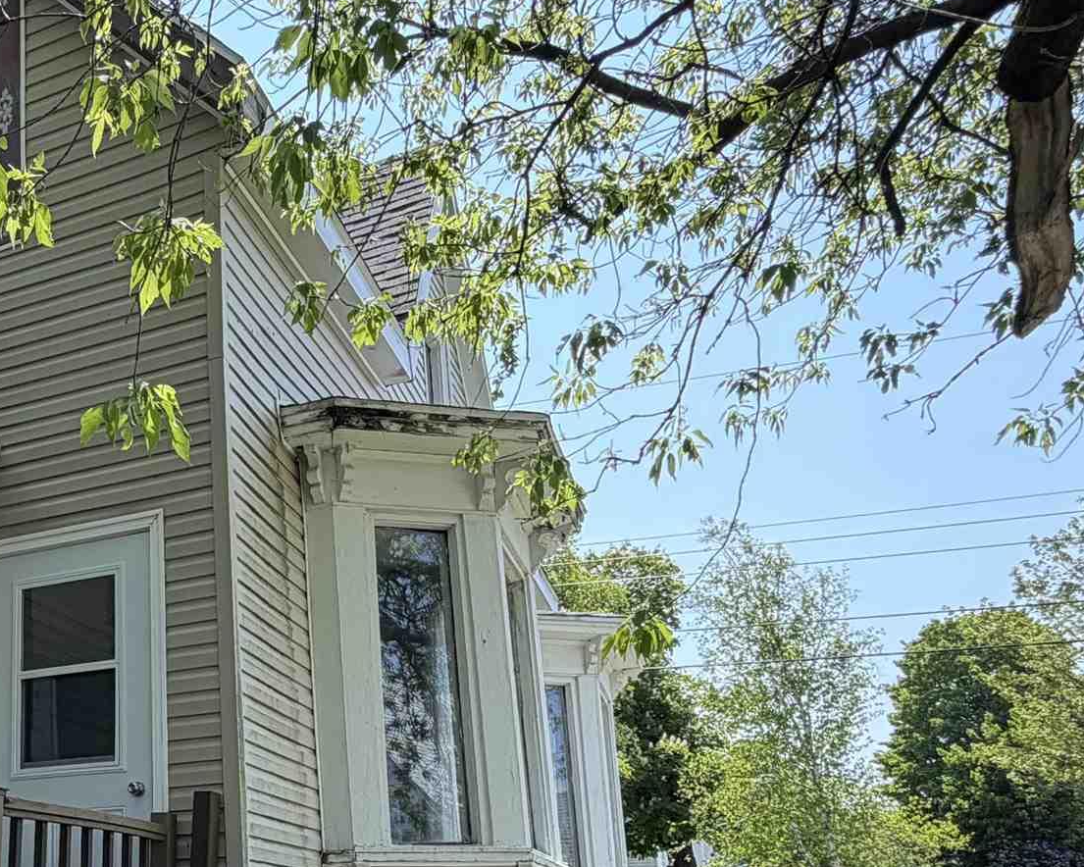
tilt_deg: +13.6
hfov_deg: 43.8
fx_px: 1219
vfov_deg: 37.4
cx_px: 112
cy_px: 722
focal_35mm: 38
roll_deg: +1.3
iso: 50
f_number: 2.2
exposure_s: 1/502
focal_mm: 2.22
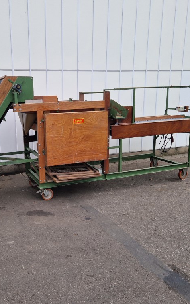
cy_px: 152
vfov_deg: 58.1
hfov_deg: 37.8
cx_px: 59
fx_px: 273
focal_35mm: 33
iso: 50
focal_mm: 5.4
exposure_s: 1/772
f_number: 1.8
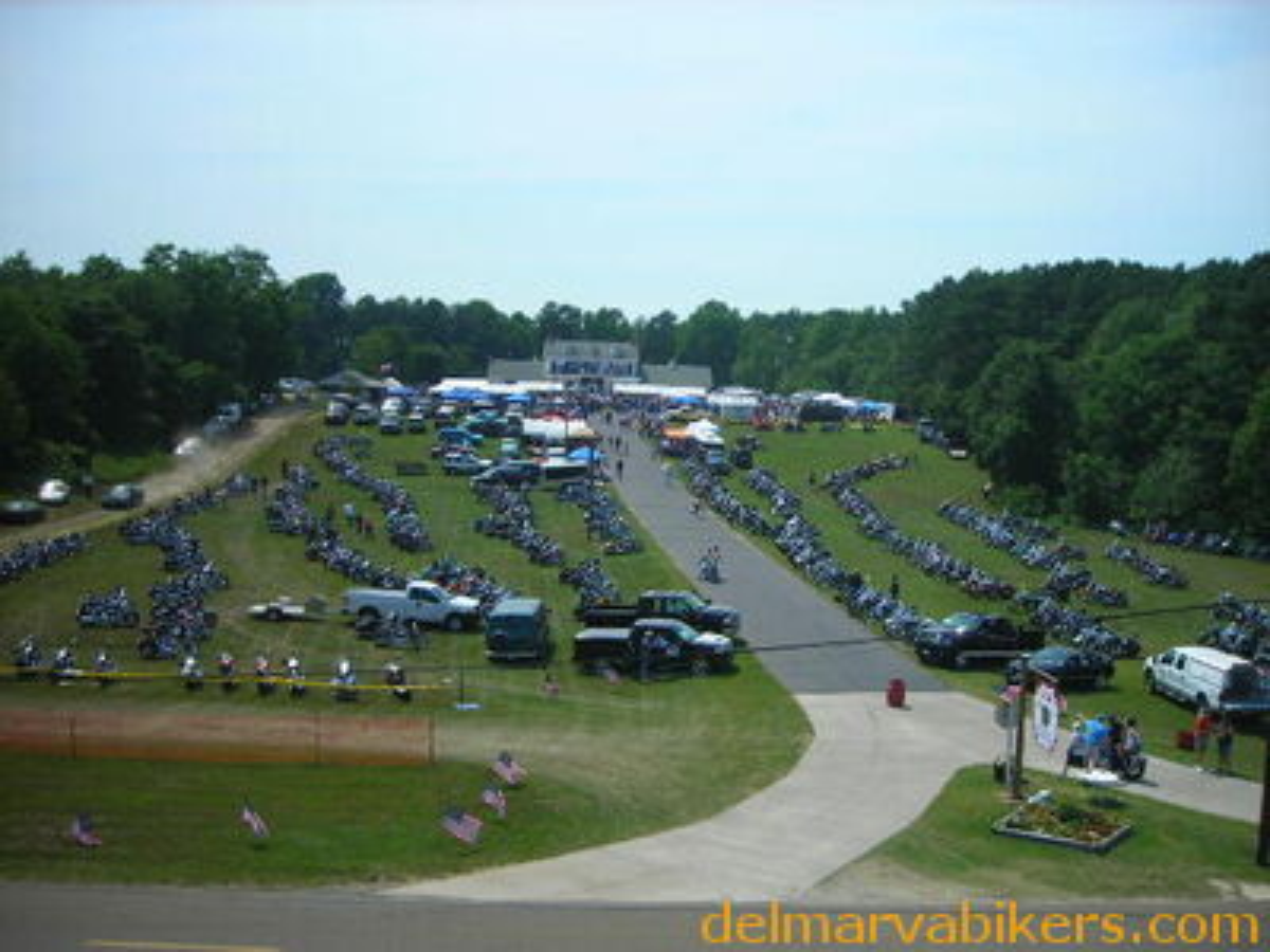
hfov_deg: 49.0
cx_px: 635
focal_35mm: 38
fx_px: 1394
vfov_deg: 37.7
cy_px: 476
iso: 50
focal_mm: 6.3
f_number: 6.4
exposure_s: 1/219
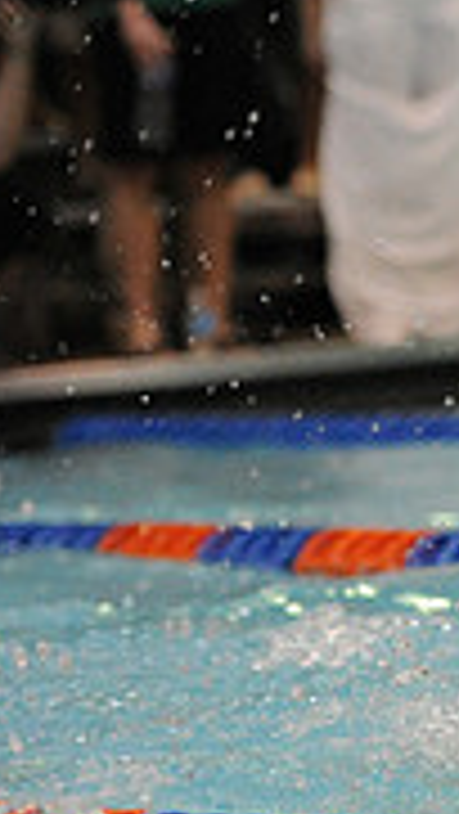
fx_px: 6871
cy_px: 670
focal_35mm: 318
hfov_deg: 3.7
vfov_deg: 6.8
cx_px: 1242
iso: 8000
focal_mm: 95
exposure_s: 1/640
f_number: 2.8
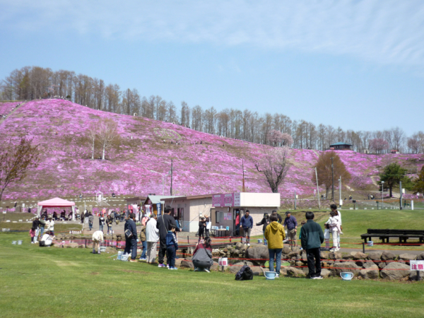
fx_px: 465
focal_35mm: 38
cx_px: 212
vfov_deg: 37.7
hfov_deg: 49.0
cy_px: 159
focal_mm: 6.3
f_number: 8
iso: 100
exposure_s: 1/125
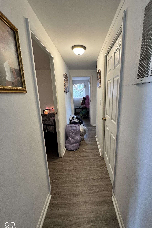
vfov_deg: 100.4
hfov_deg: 76.8
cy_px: 115
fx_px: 95
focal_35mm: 15
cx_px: 88
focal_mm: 2.22
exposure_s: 1/60
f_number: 2.2
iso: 200
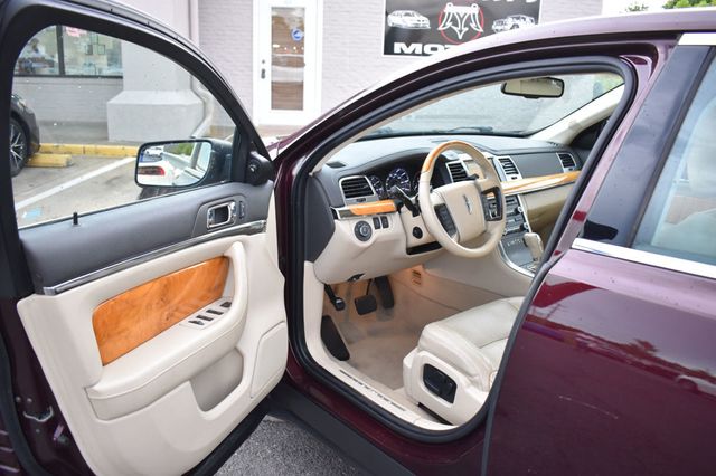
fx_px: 596
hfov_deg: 62.0
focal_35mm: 30
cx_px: 358
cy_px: 238
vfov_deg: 43.6
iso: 800
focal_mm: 20
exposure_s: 1/125
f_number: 4
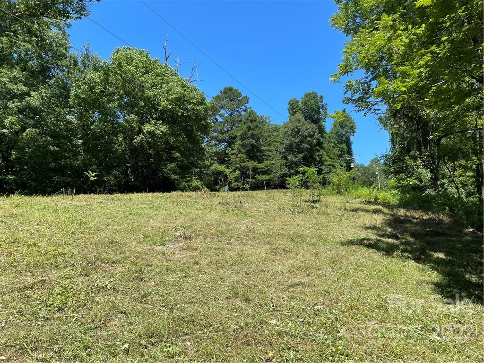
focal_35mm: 26
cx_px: 242
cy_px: 182
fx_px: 364
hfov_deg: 67.3
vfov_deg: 53.1
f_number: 1.6
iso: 32
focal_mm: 4.2
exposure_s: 1/1689
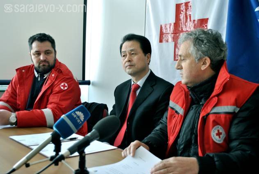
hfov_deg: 53.1
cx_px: 130
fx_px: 259
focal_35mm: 36
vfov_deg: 37.0
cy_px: 87
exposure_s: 1/60
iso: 400
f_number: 4
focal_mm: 24
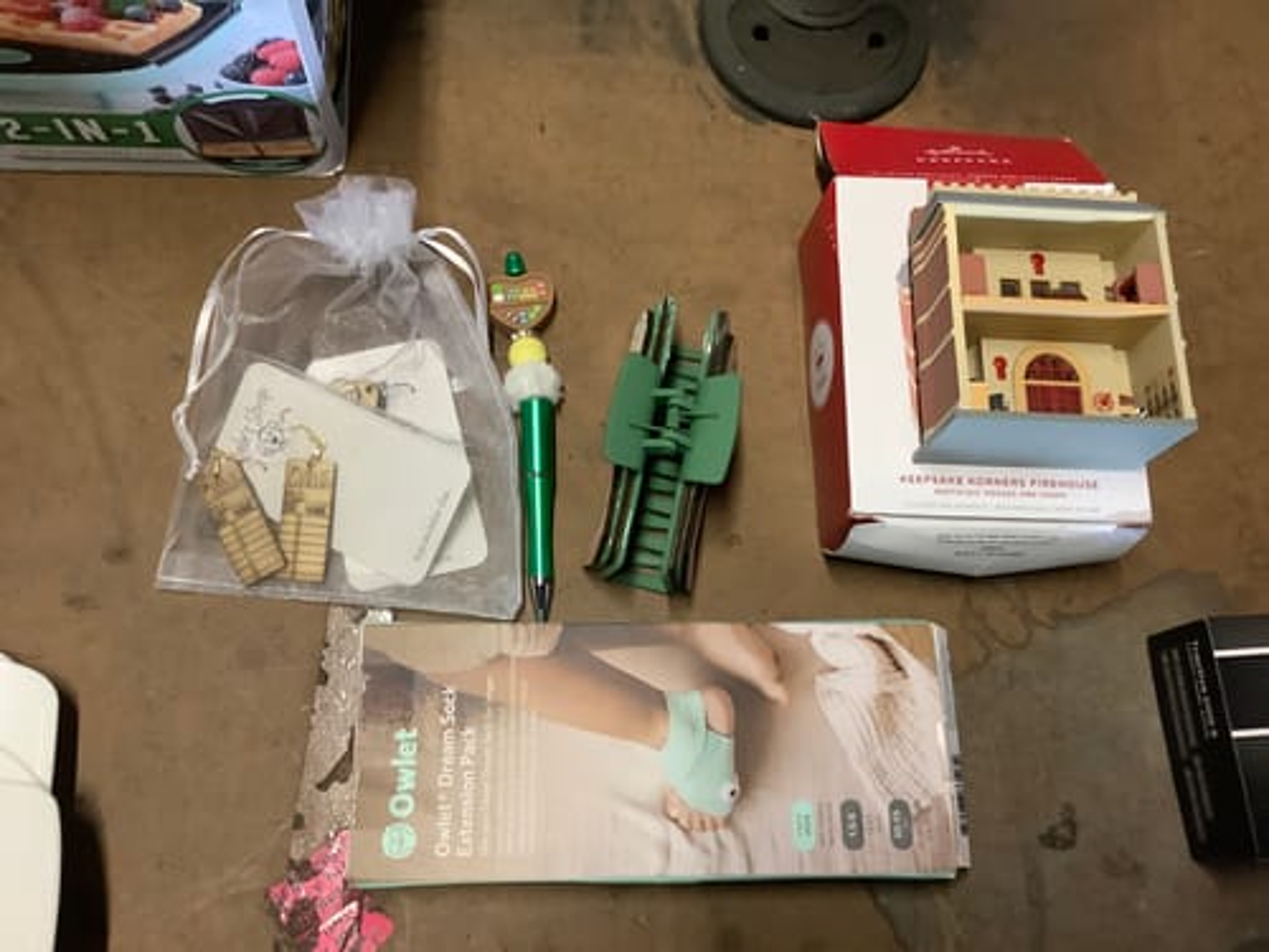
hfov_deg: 58.4
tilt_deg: -72.0
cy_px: 476
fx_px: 1136
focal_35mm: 31
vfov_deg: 45.4
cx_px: 634
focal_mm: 3.3
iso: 320
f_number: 2.4
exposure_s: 1/50
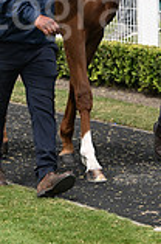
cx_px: 59
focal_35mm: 316
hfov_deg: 4.3
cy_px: -54
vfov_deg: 6.5
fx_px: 2129
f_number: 6.3
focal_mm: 110
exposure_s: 1/1250
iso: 400
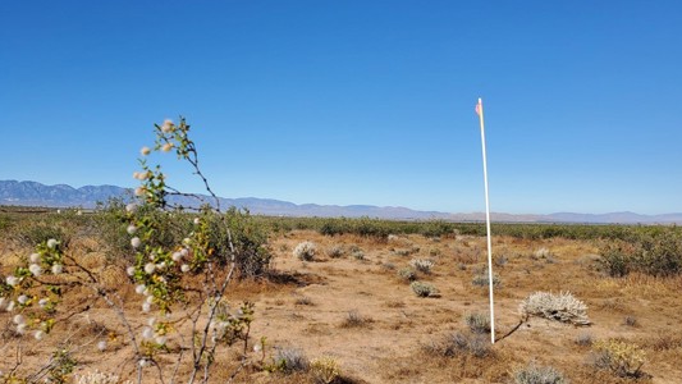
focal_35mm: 34
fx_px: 615
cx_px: 287
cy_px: 202
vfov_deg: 34.7
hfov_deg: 57.7
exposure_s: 1/2198
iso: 50
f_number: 2.4
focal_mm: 4.3
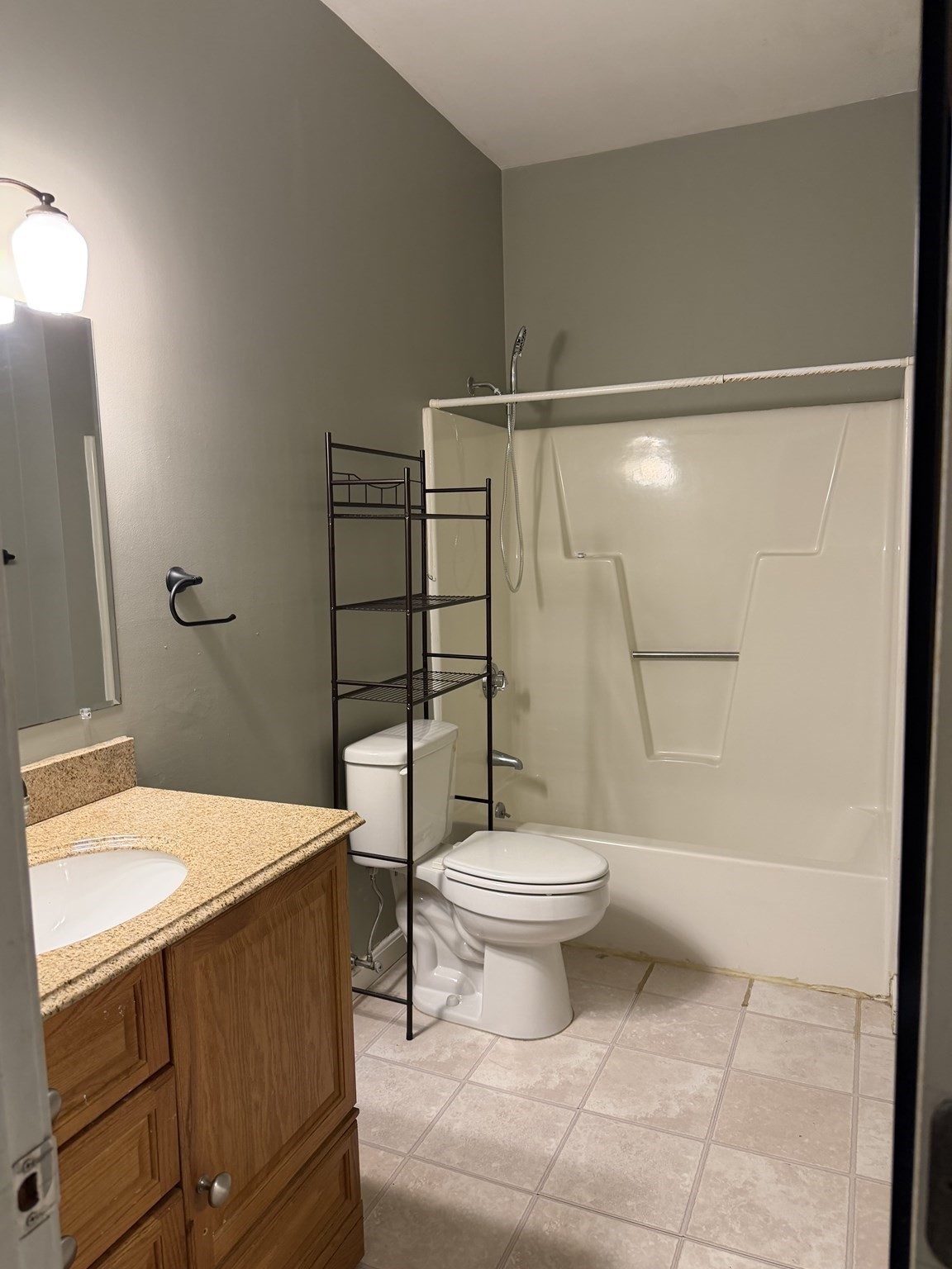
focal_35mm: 24
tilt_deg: -6.7
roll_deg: +2.4
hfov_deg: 56.8
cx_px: 476
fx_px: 880
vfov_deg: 71.6
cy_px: 634
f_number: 1.78
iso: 200
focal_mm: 6.76
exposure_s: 1/60
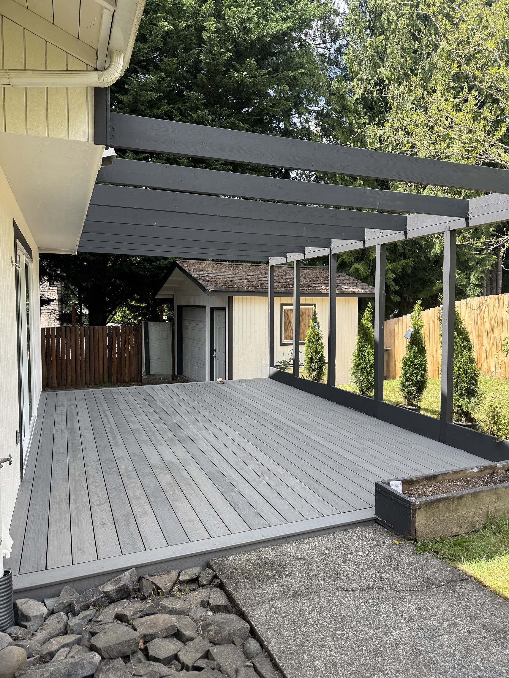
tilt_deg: -2.7
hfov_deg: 56.8
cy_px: 339
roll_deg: +0.8
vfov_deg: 71.6
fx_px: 470
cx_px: 254
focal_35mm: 24
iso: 80
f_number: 1.78
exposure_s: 1/995
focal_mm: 6.76
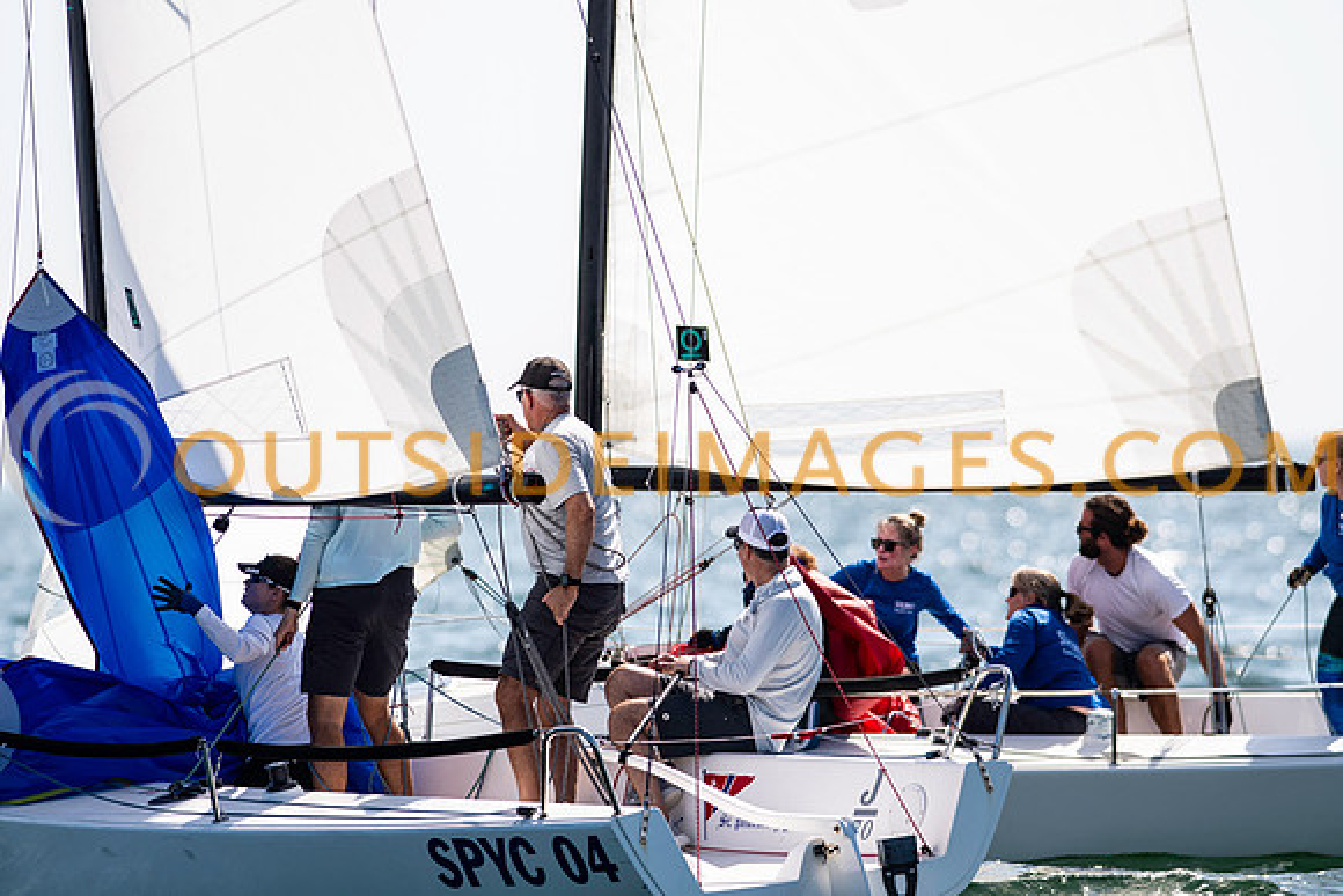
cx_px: 672
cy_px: 448
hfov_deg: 4.6
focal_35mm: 450
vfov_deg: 3.1
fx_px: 16791
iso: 200
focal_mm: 300
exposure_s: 1/3200
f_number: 5
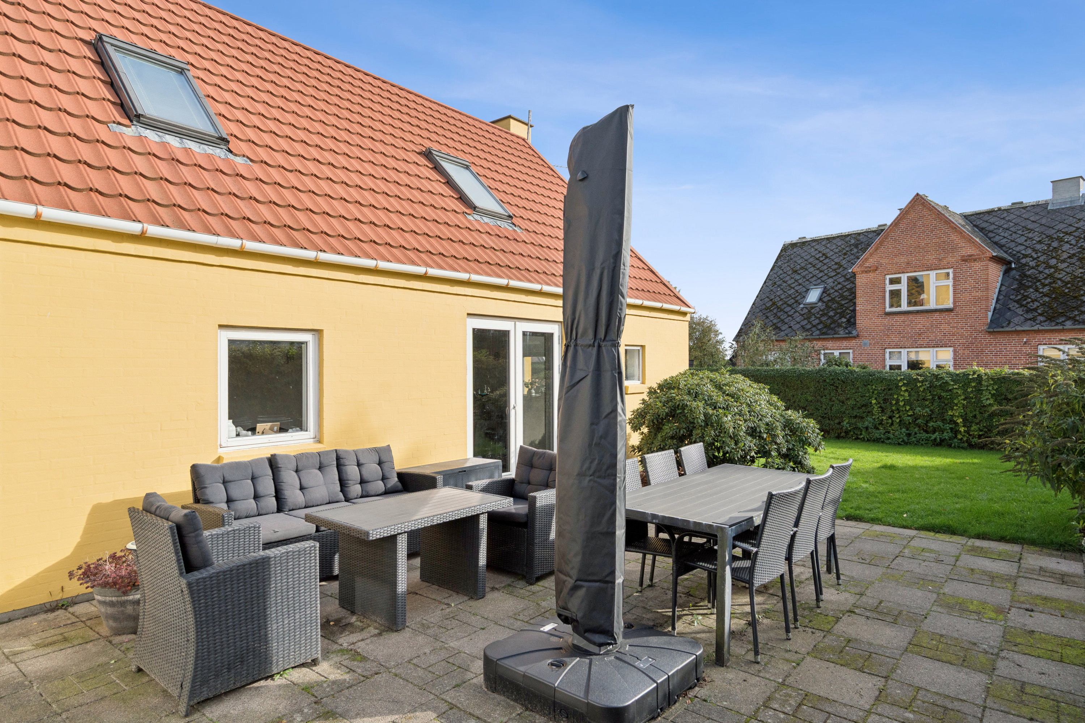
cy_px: 362
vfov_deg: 61.9
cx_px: 542
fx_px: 603
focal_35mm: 20
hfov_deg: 84.0
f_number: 7.1
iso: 800
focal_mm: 20
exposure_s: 1/1250
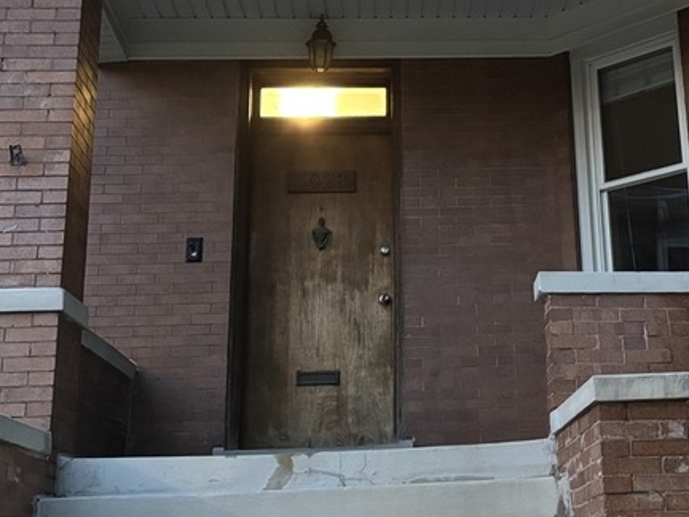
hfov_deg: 29.3
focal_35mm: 65
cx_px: 523
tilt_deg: +19.3
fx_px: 1294
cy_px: 113
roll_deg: +2.3
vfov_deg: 22.3
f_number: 1.6
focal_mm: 5.96
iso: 640
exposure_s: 1/30
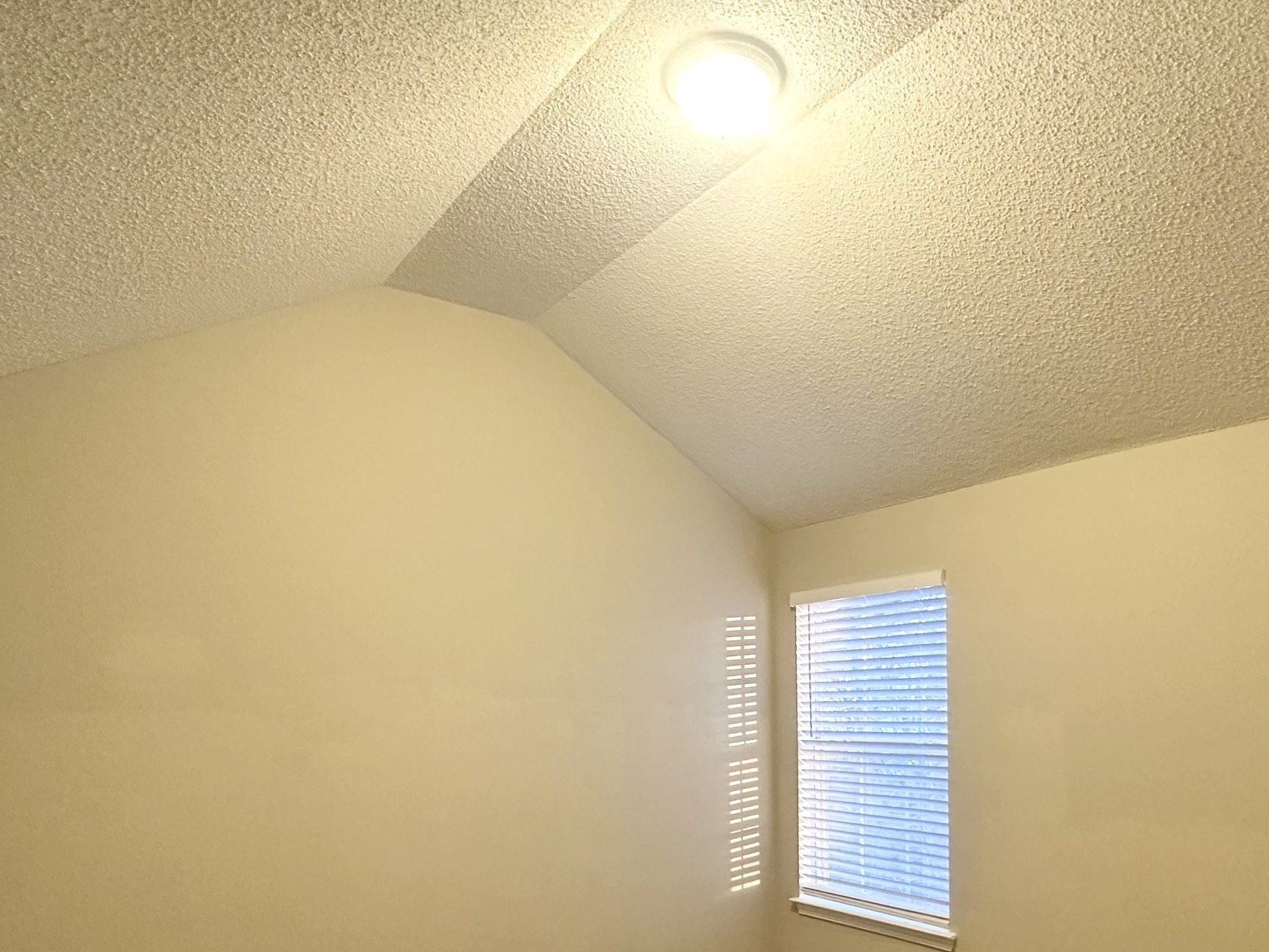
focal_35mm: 25
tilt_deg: -2.1
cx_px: 713
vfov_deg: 52.4
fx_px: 916
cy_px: 716
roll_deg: +1.1
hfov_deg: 69.1
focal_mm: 2.22
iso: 400
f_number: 2.2
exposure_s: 1/60
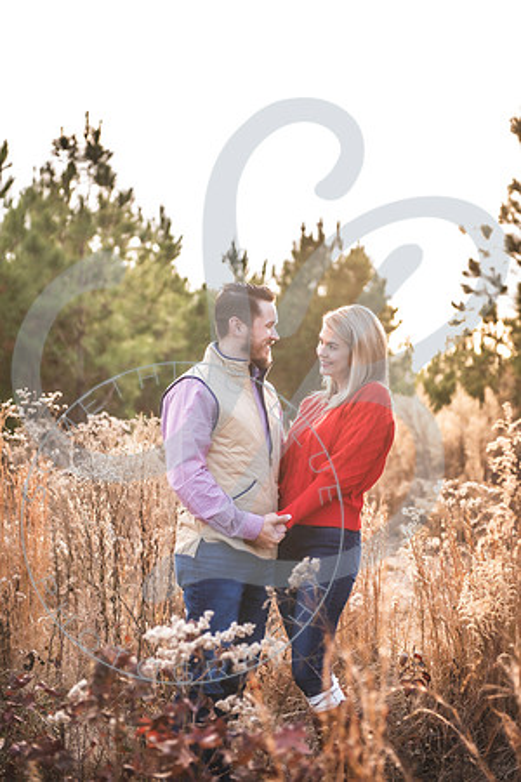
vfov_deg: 28.8
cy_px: 391
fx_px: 1519
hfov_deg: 19.5
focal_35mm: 70
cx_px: 260
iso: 200
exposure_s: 1/160
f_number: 2.8
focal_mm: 70
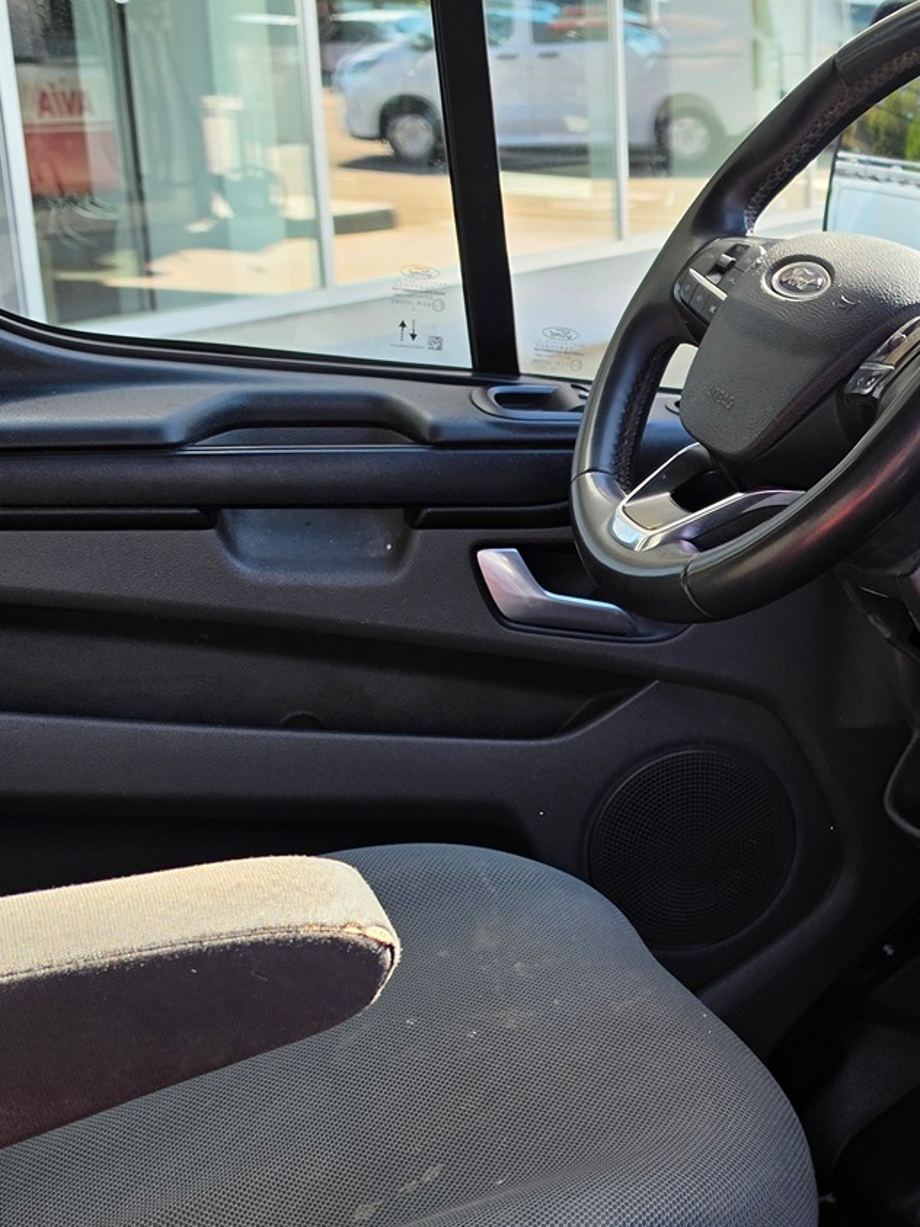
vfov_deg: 34.4
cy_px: 883
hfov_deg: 24.5
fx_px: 1949
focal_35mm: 55
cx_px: 1050
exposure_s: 1/359
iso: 20
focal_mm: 6.5
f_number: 1.4
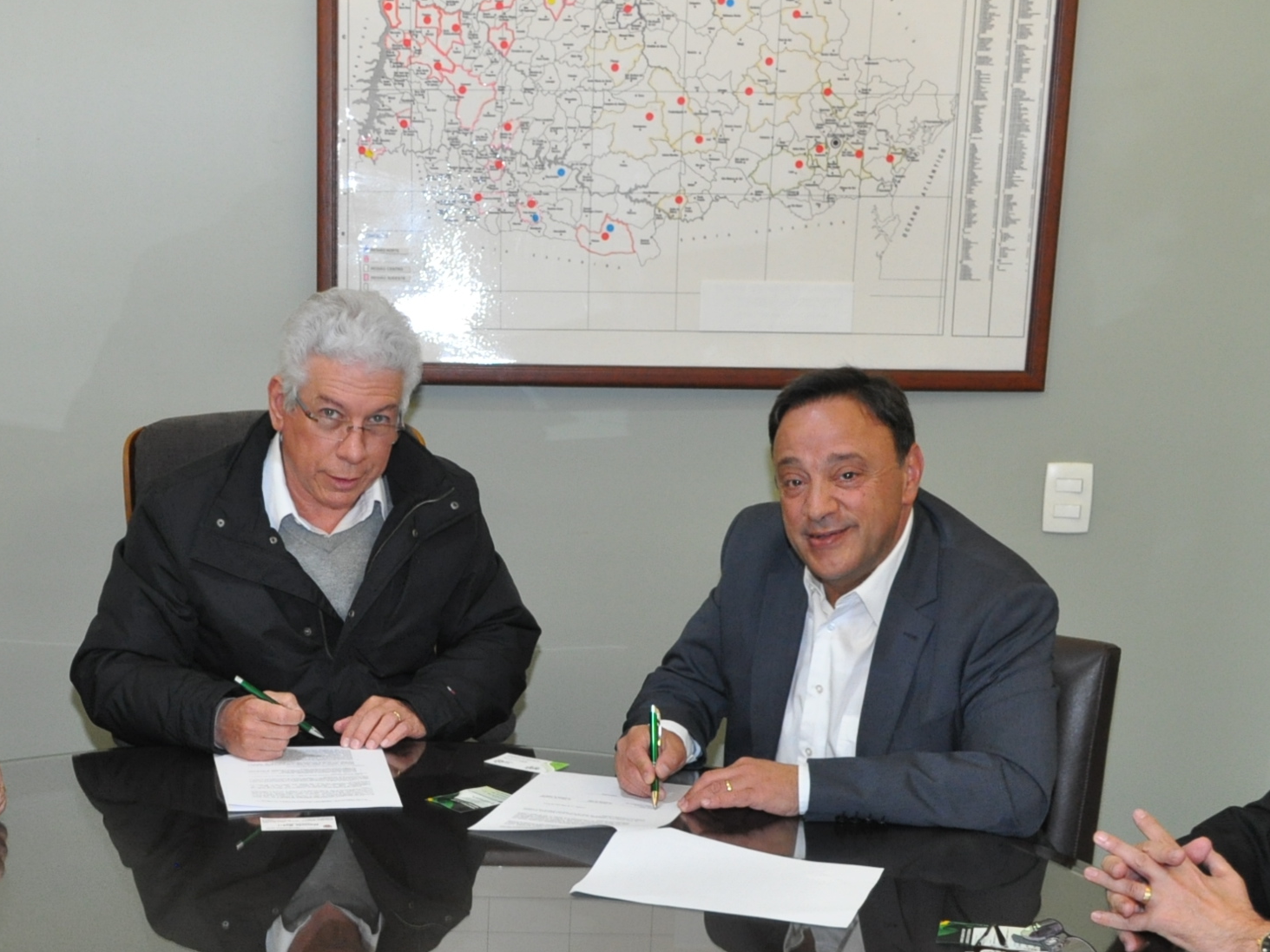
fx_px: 2091
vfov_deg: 25.1
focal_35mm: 57
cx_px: 413
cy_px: 793
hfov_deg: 33.5
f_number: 4
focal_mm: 18
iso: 800
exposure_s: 1/60
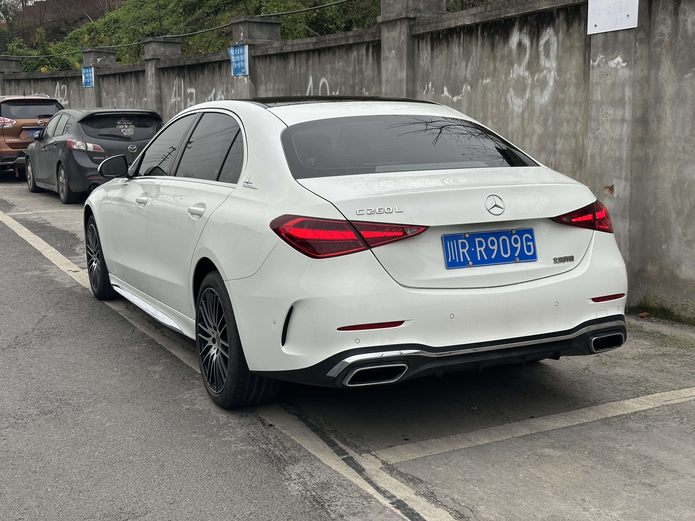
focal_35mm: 48
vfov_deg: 30.3
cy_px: 260
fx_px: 964
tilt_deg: -8.1
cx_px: 348
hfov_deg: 39.7
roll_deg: +1.1
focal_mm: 6.86
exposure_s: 1/894
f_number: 1.78
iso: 64
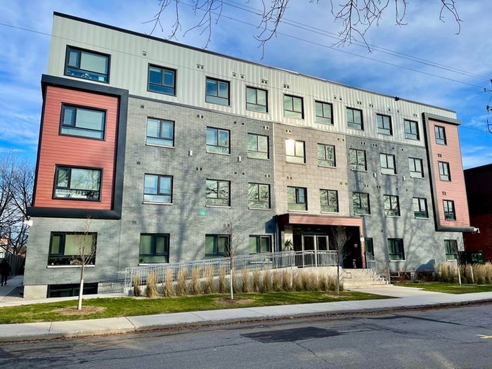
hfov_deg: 67.3
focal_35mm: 26
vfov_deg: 53.1
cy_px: 184
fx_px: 370
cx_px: 246
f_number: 1.6
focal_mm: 5.1
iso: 32
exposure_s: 1/2288
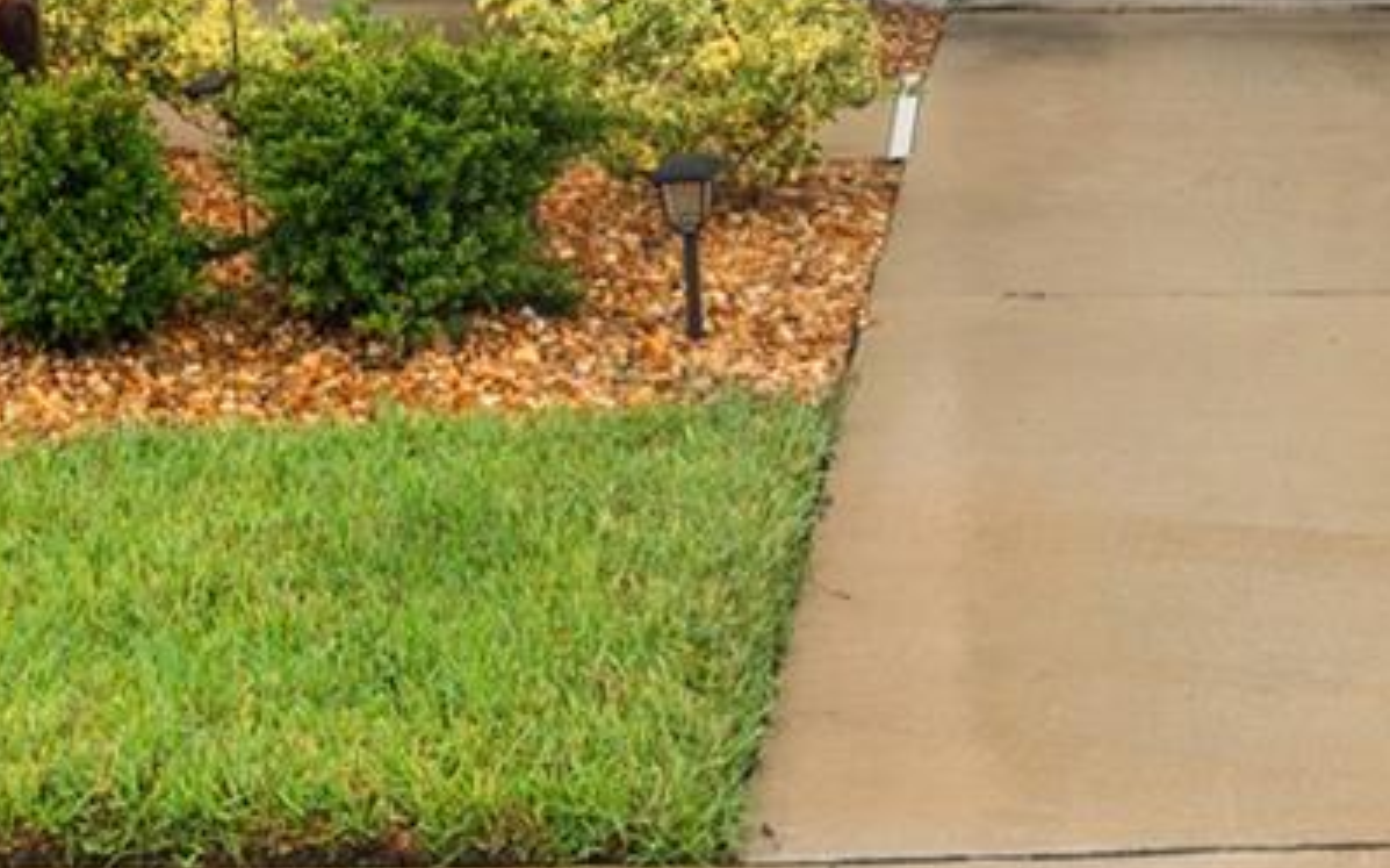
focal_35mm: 143
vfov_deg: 8.6
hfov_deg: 14.5
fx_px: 5415
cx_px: 1296
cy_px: -917
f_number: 9
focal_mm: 35
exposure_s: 1/30
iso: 250
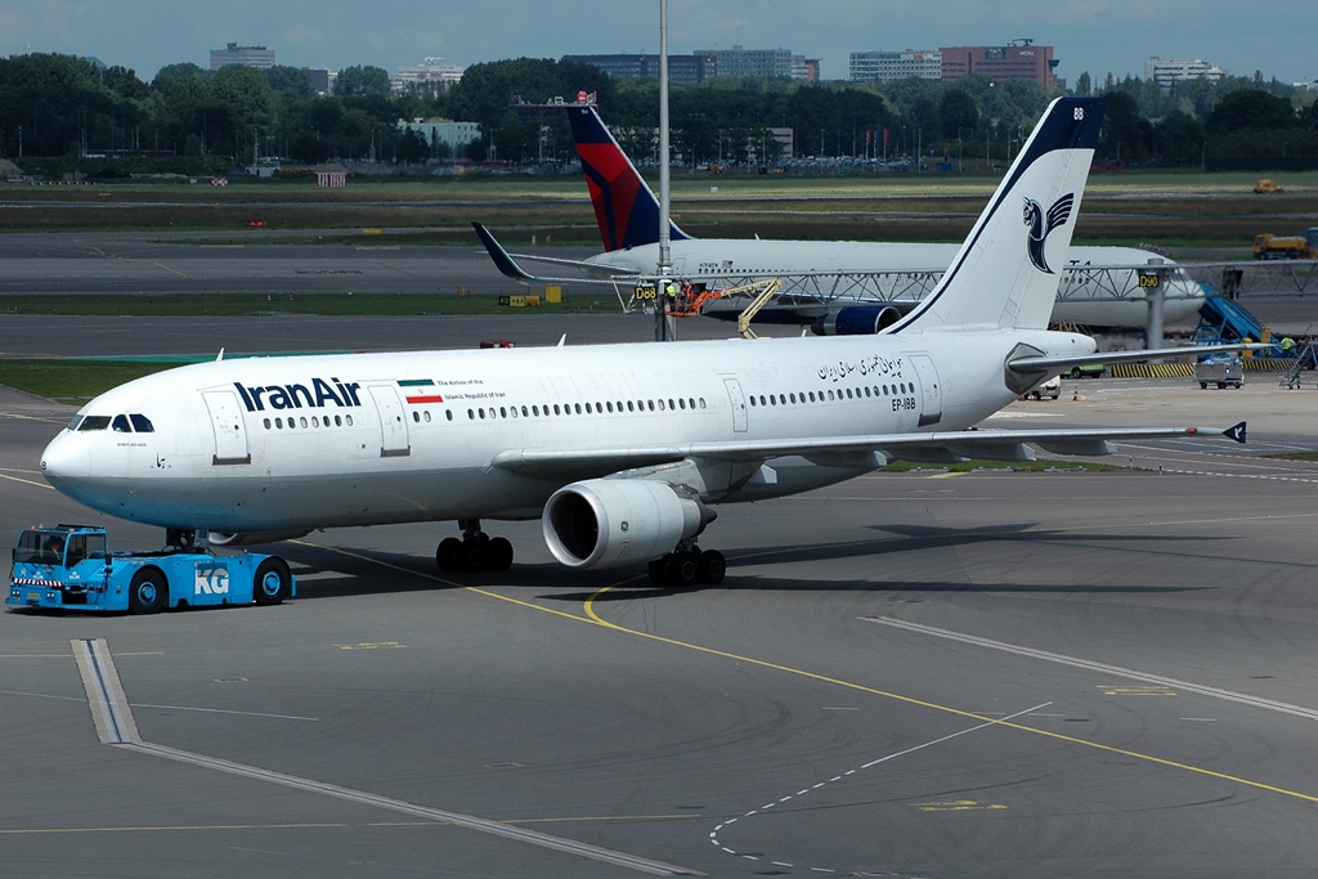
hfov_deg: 9.8
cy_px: 440
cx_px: 659
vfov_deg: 6.5
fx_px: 7689
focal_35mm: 210
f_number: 8
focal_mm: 140
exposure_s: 1/1000
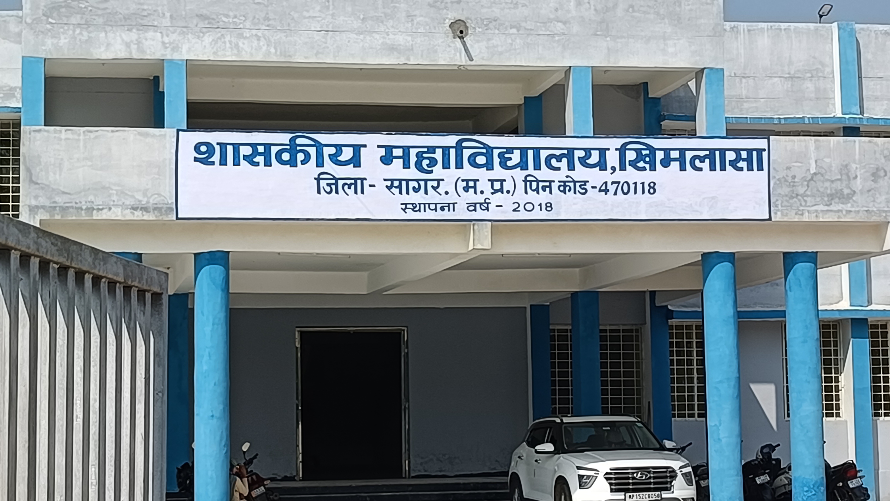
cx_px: 446
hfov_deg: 22.9
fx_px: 2195
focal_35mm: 93
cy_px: 213
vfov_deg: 13.0
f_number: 1.7
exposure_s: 1/973
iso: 104
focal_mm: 4.7
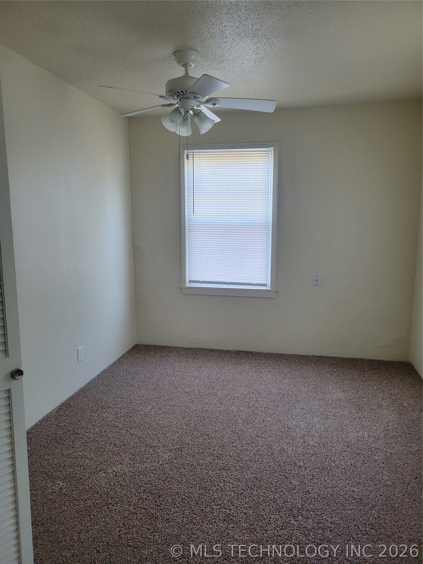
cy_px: 282
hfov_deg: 53.1
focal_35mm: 26
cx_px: 212
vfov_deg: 67.3
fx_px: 424
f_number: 1.8
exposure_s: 1/120
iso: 200
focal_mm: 5.4
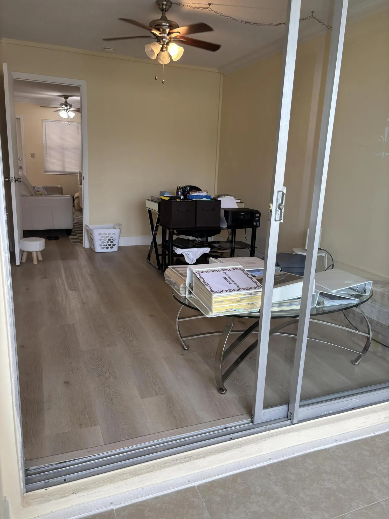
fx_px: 390
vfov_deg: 67.3
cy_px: 260
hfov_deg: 53.1
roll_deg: -3.1
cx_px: 194
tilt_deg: -14.5
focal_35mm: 26
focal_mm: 5.96
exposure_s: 1/120
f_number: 1.6
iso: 125
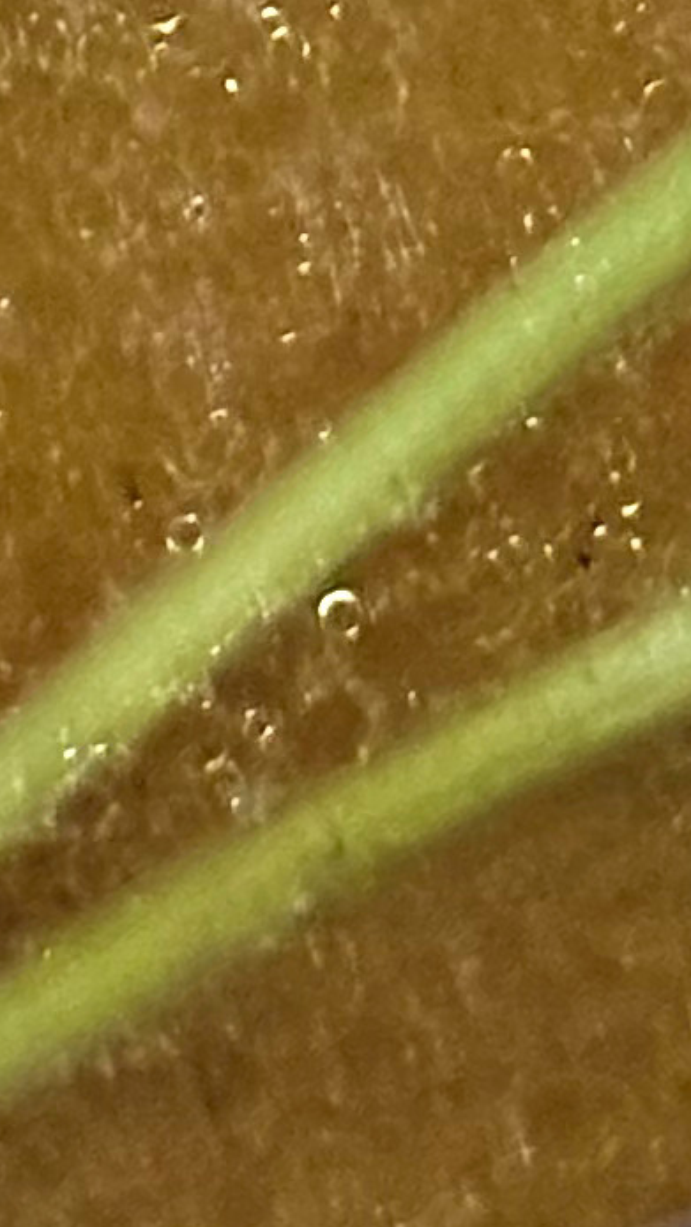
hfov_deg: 3.5
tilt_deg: -56.1
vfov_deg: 6.1
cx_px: -1909
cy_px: -2214
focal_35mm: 329
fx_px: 10704
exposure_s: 1/33
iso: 250
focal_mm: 5.96
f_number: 1.6
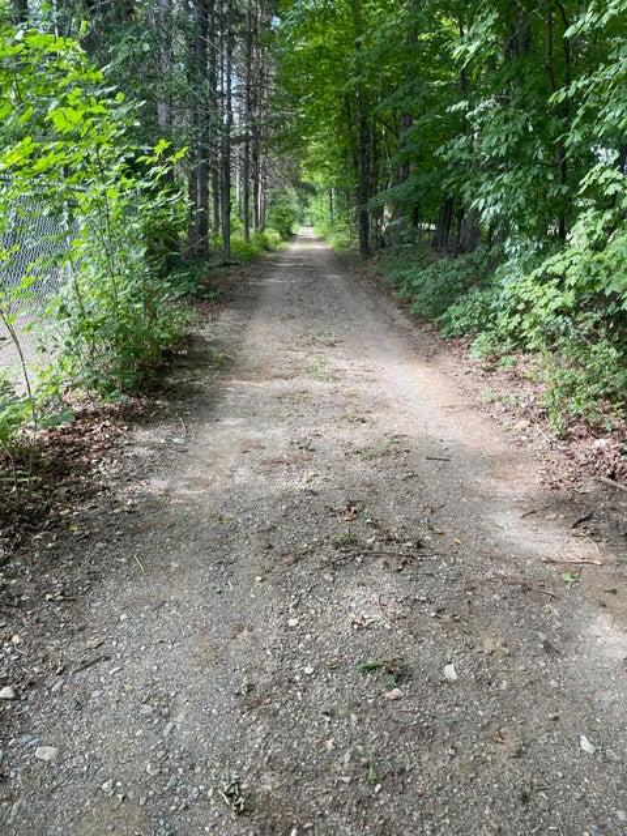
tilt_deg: -12.9
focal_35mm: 26
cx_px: 314
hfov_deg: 53.1
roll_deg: -1.8
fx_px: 628
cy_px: 418
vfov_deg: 67.3
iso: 40
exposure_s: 1/121
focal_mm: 4.2
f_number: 1.6
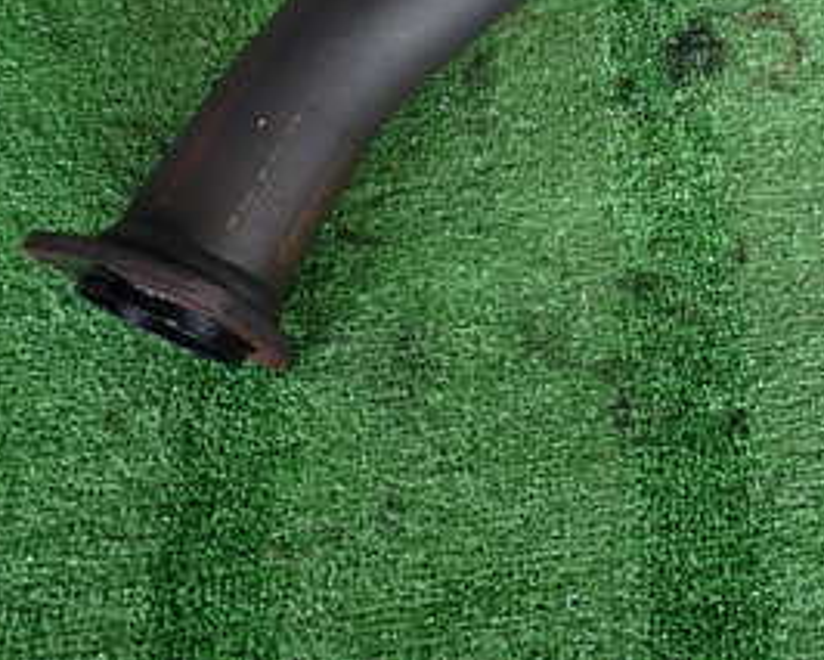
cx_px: 833
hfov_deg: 31.4
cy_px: -34
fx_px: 1342
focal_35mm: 55
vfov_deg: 25.9
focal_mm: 4.5
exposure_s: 1/80
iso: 100
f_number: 2
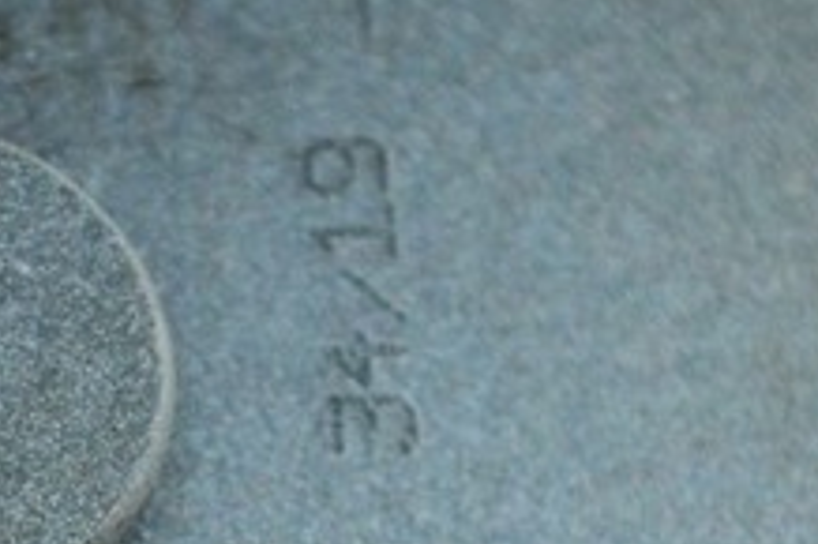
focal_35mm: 242
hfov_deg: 8.4
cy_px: 670
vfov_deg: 5.6
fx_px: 5505
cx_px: -150
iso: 6400
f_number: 6.3
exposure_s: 1/640
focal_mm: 55
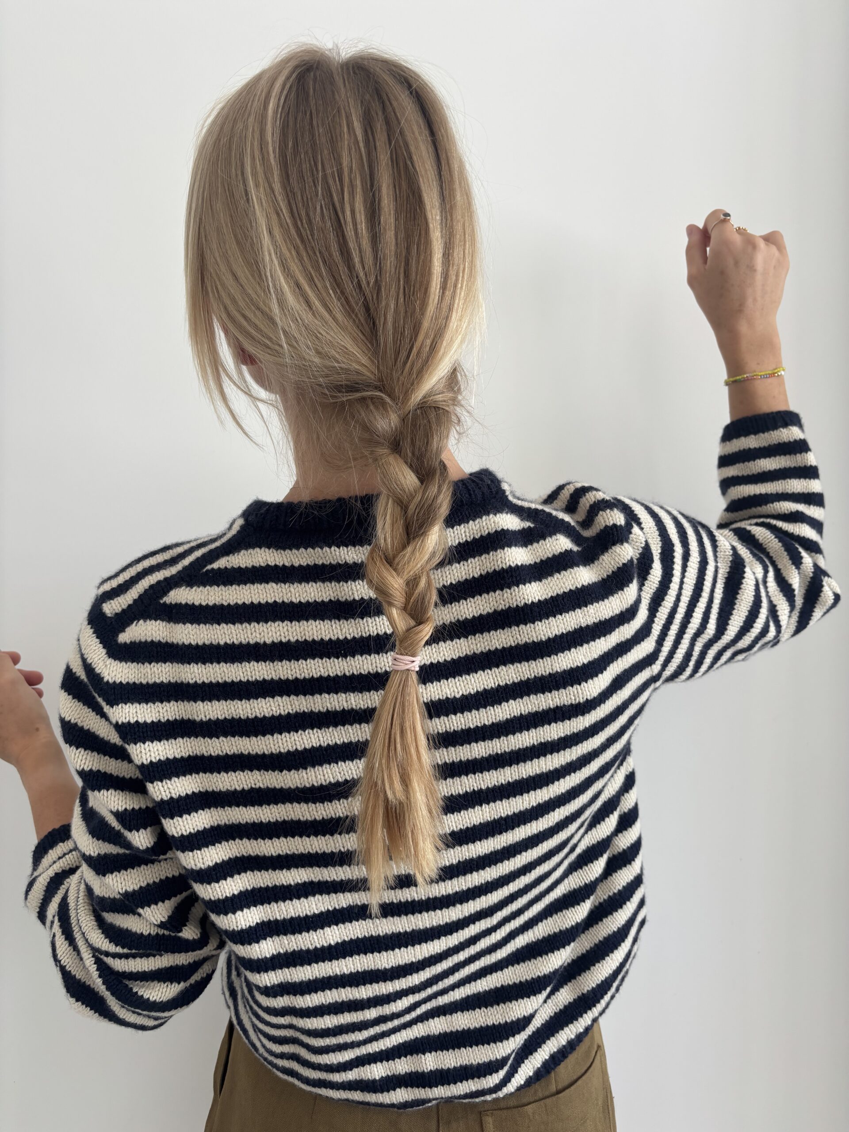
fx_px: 850
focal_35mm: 26
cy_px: 566
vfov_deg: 67.3
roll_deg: -0.3
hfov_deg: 53.1
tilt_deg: -3.2
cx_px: 424
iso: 40
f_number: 1.6
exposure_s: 1/182
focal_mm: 5.96
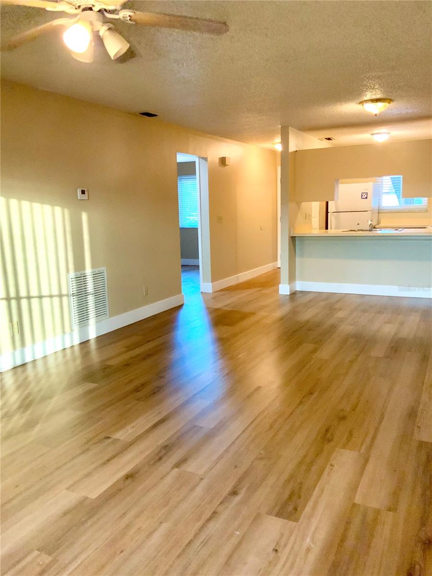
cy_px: 288
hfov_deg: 48.2
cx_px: 216
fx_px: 483
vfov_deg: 61.7
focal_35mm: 29
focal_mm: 3
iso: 250
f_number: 1.8
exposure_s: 1/60
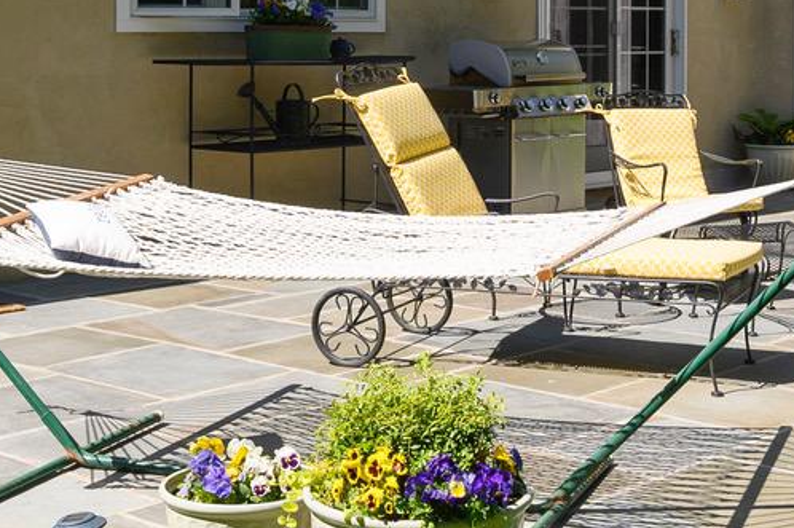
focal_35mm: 74
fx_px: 1630
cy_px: 8
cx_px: 536
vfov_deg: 18.0
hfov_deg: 27.2
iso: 200
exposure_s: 1/640
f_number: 7.1
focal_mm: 18
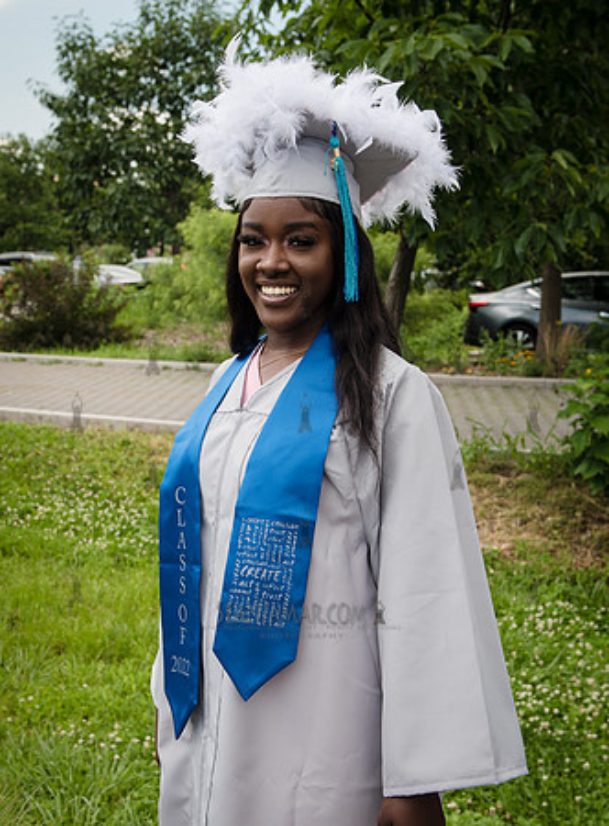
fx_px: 1238
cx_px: 275
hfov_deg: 27.6
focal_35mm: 52
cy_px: 413
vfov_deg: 36.9
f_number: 5.6
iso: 200
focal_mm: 36
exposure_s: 1/640
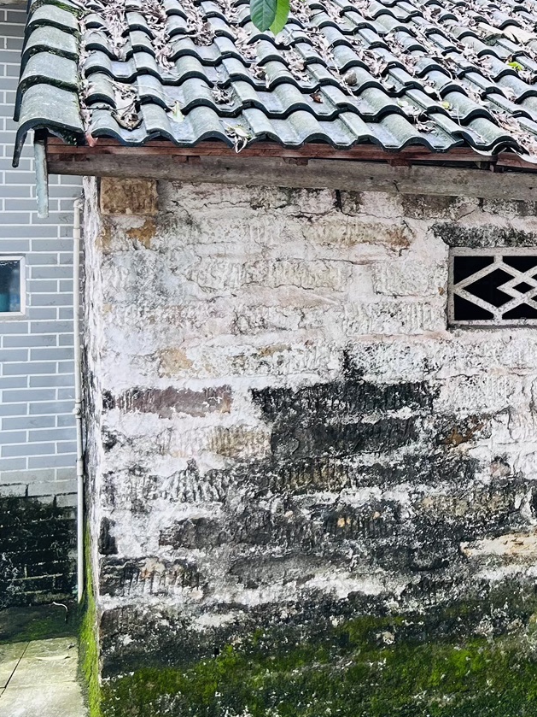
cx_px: 622
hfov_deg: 22.1
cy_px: 209
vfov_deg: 30.8
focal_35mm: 62
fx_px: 1283
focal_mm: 5.7
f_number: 1.5
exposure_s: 1/192
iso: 40
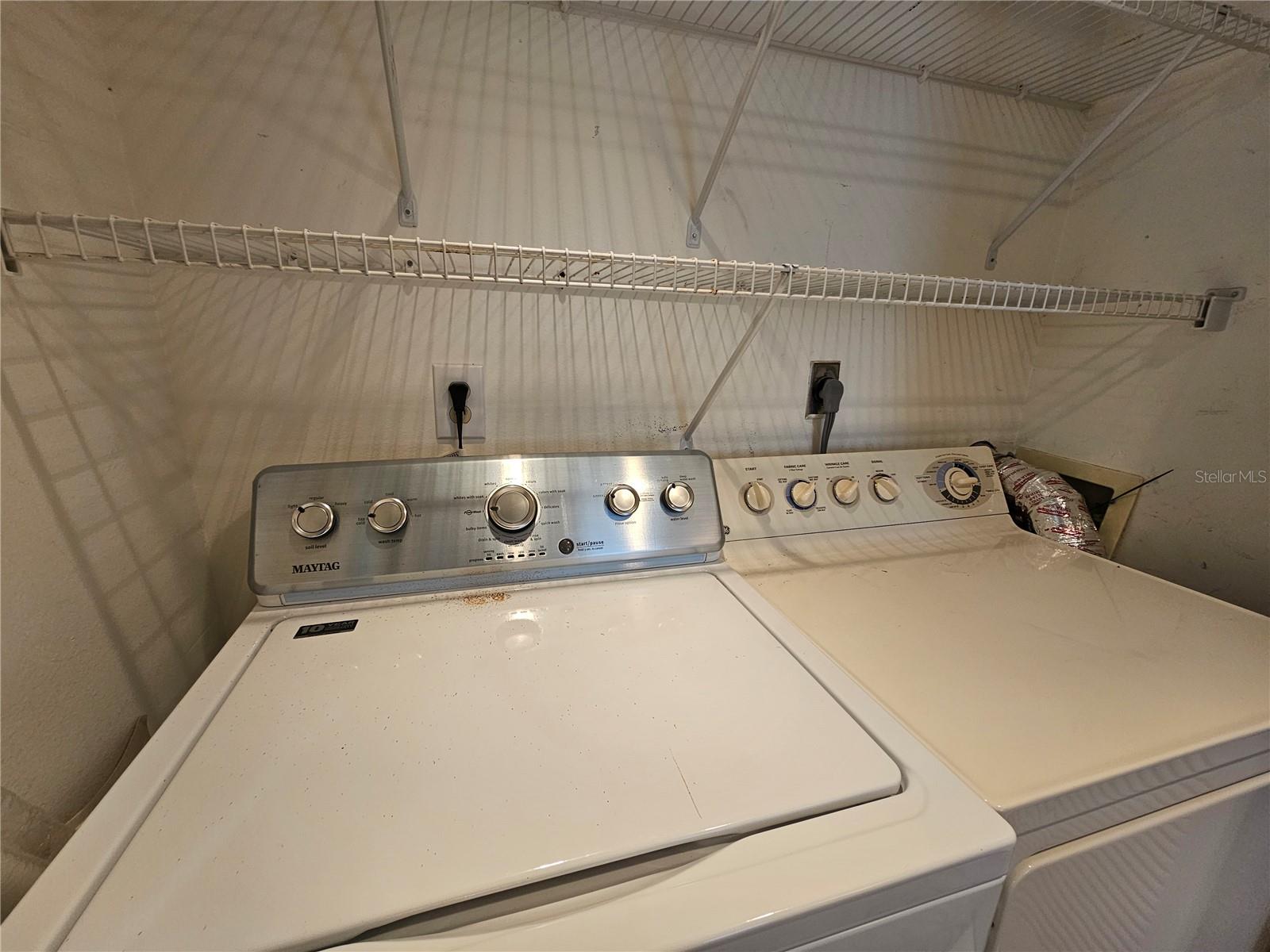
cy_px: 476
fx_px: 477
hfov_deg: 106.2
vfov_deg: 89.9
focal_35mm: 13
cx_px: 635
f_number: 2.2
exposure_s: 1/60
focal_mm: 2.2
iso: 100
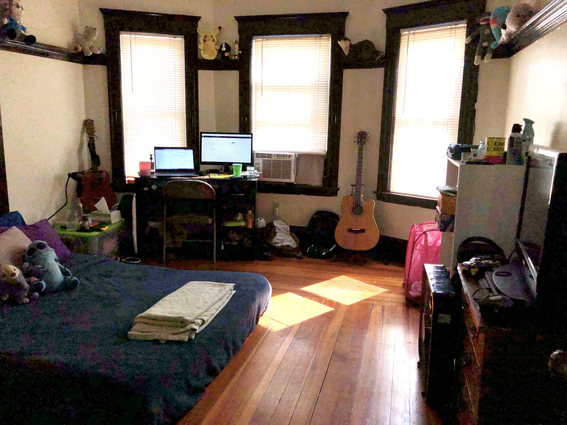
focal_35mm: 28
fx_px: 459
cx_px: 284
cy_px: 212
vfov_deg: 49.7
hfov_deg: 63.4
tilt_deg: -11.7
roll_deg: -0.8
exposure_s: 1/685
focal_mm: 4
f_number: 1.8
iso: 20
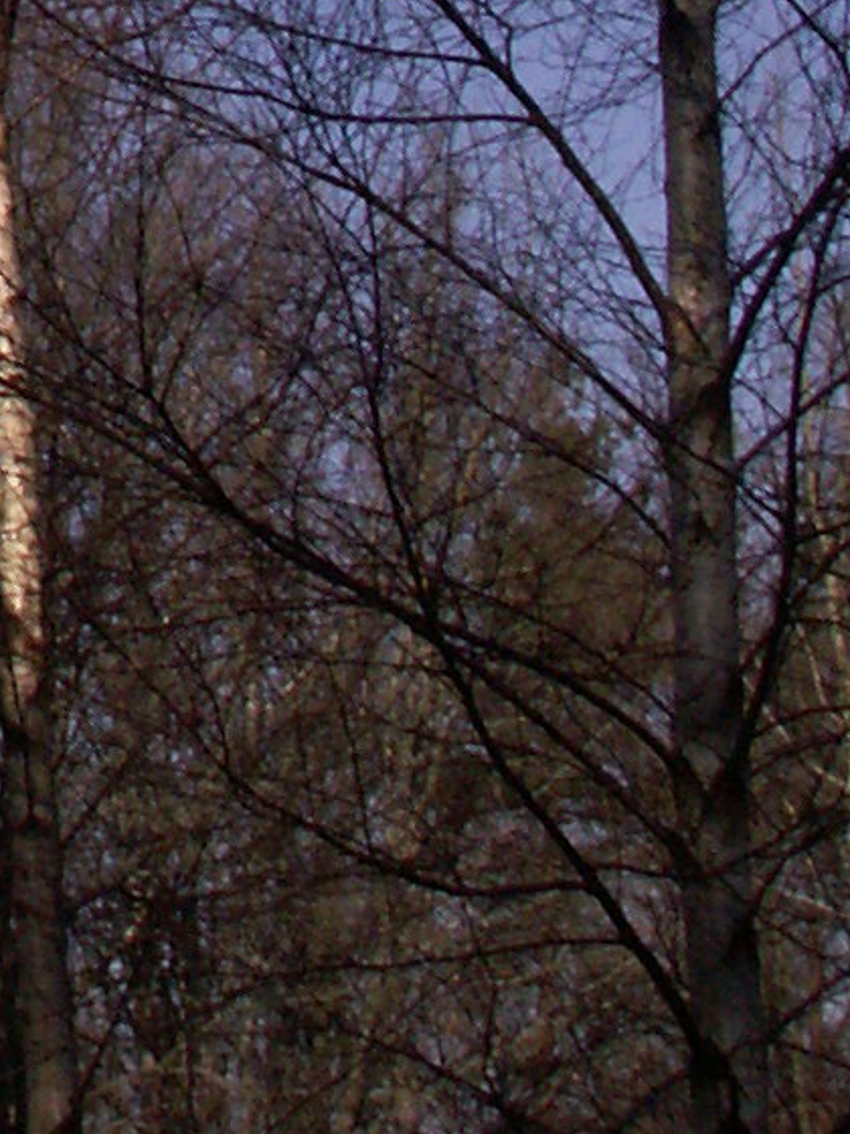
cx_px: -832
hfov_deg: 8.1
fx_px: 5762
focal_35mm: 176
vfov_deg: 10.6
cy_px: -861
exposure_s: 1/1000
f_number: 6.3
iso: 100
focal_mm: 5.86
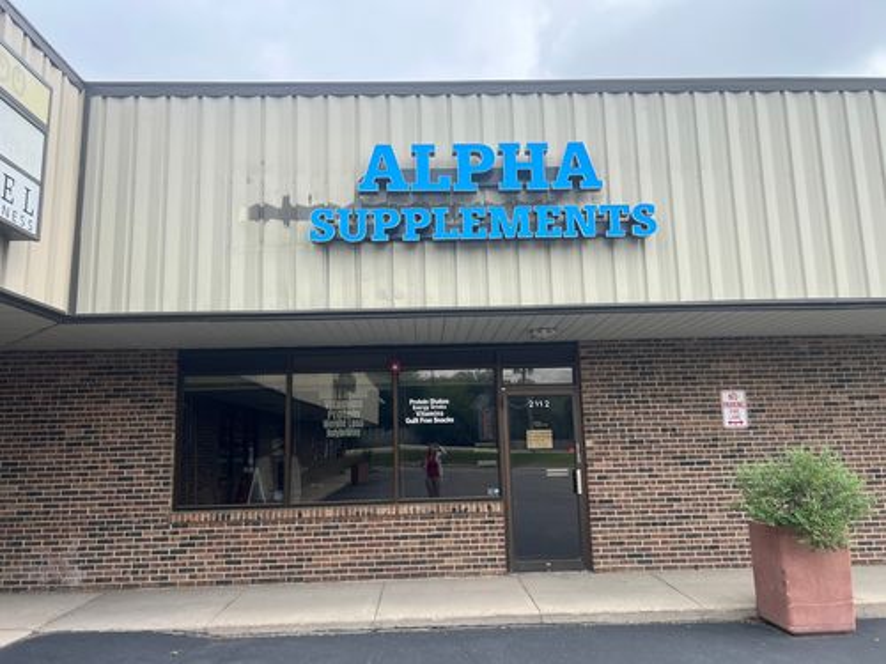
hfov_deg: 67.3
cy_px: 332
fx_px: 665
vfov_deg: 53.1
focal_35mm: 26
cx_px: 443
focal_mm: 5.7
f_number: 1.5
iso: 50
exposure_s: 1/1621
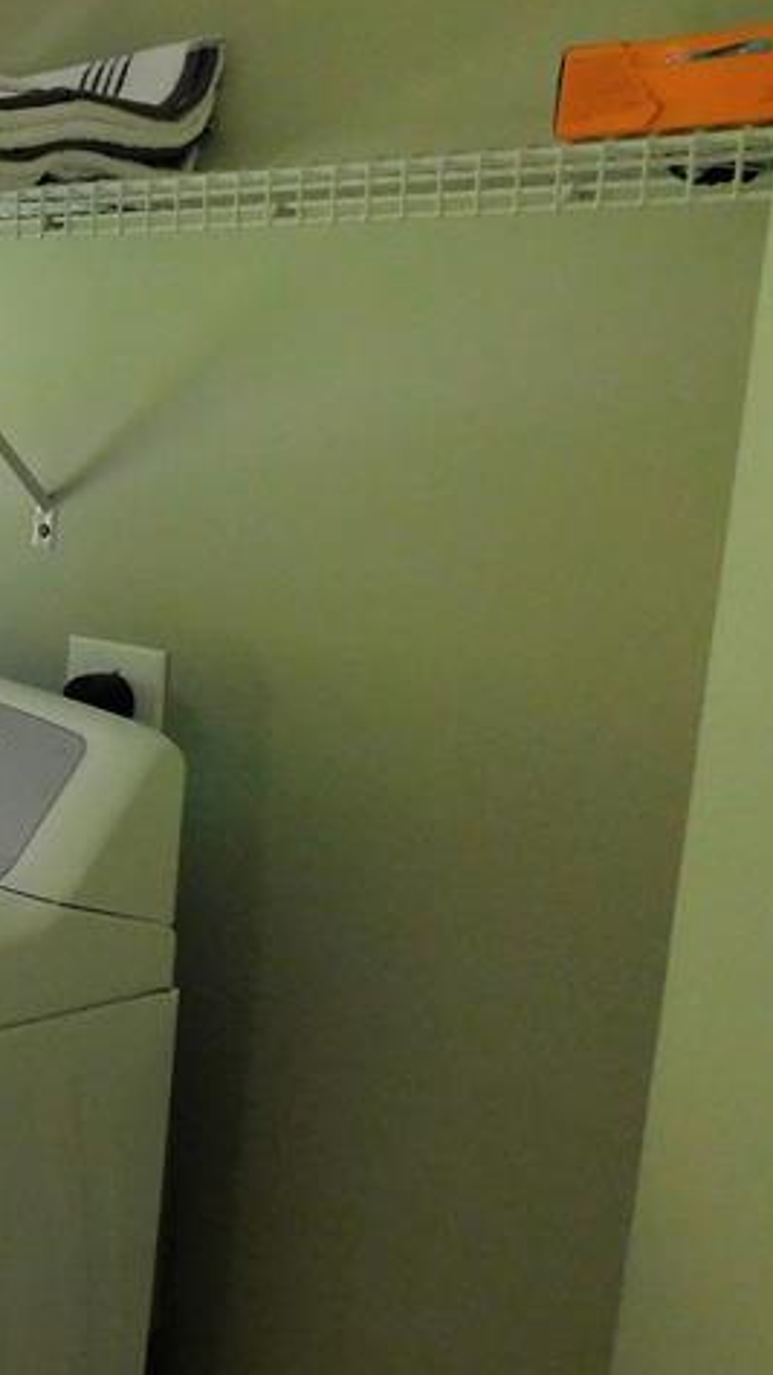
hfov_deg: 18.4
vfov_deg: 38.4
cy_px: 773
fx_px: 1969
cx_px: -538
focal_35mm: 54
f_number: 3
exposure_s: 1/30
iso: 400
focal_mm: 4
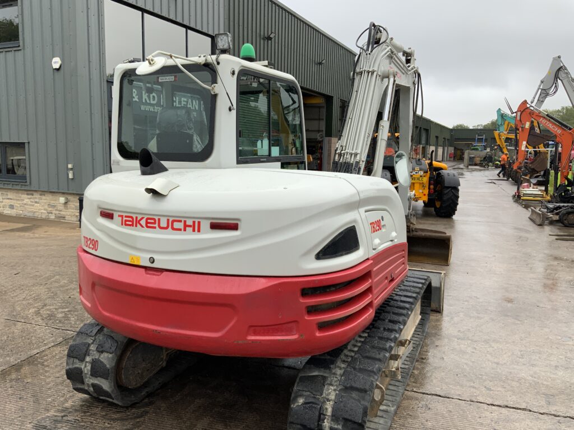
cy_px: 215
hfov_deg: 61.7
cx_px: 287
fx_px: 481
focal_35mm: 29
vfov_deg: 48.2
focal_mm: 3
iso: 16
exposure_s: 1/473
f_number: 1.8
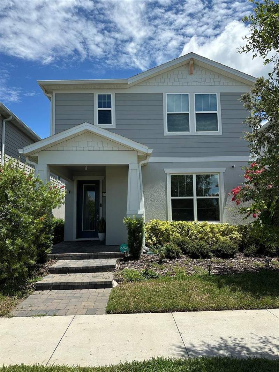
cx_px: 140
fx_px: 258
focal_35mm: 24
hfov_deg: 56.8
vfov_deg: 71.6
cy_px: 186
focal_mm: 6.86
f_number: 1.78
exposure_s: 1/5525
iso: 80
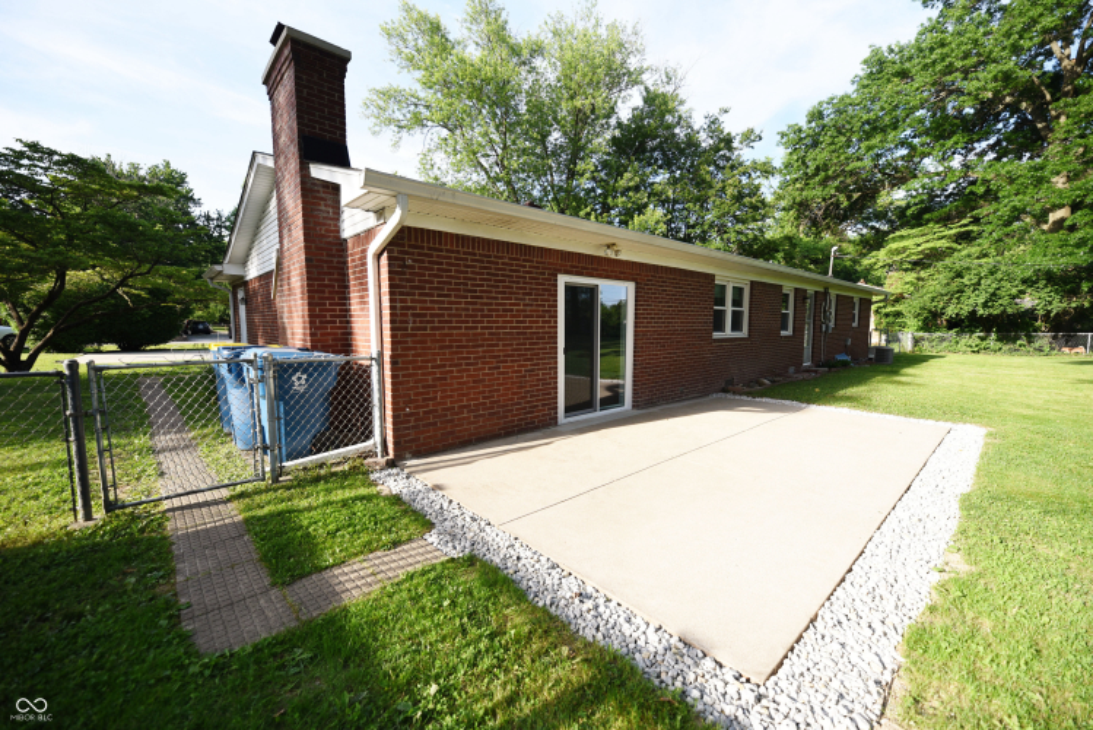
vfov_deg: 81.3
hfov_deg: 104.2
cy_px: 365
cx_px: 546
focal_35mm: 14
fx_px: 425
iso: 400
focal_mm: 14
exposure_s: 1/2500
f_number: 2.8
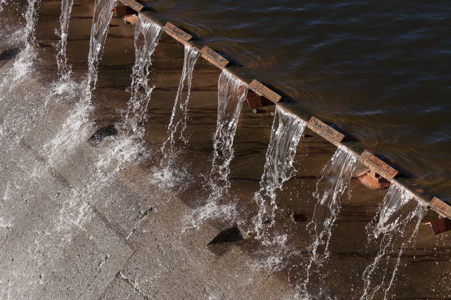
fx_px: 1126
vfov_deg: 15.2
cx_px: 226
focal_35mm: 90
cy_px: 150
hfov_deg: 22.6
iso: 200
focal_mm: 60
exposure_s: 1/500
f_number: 11
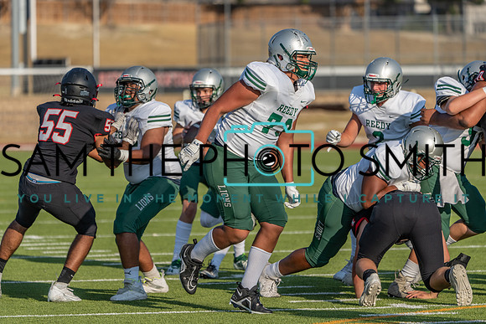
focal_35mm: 285
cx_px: 243
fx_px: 3848
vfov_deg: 4.8
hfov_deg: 7.2
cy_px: 162
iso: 200
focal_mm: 285
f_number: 5.6
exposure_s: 1/1250
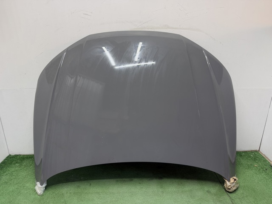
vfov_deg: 56.8
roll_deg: -0.3
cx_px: 136
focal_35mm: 24
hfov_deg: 71.6
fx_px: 189
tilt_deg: -20.4
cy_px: 102
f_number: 1.78
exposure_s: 1/100
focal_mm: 6.76
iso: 125
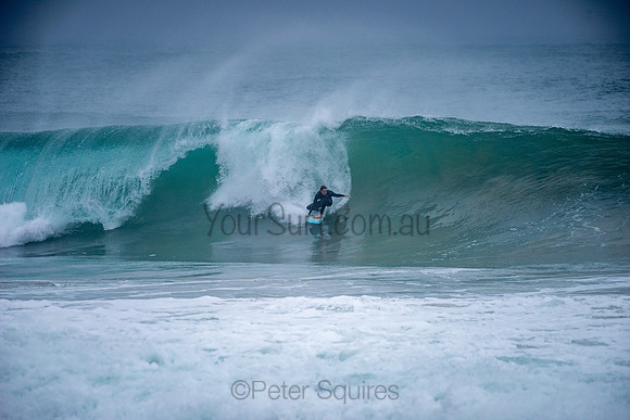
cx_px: 315
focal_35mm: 500
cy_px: 210
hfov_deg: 4.1
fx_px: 8752
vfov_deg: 2.8
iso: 220
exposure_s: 1/1000
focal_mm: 500
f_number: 5.6
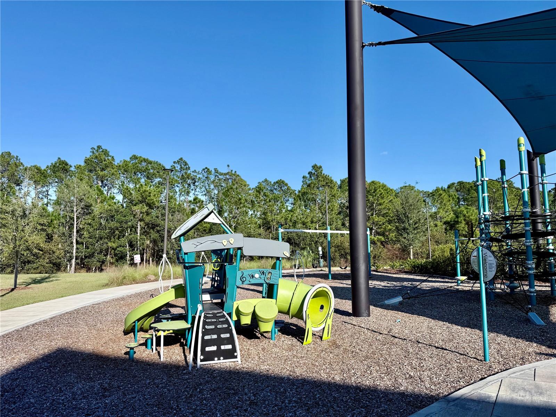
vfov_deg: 56.8
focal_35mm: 24
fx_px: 385
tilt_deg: +5.3
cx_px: 278
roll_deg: +0.3
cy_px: 208
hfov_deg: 71.6
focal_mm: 6.76
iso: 80
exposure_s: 1/4405
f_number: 1.78
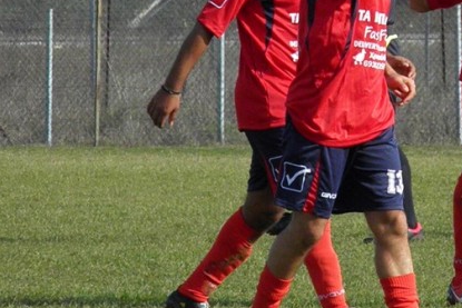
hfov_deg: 3.0
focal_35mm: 686
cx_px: 330
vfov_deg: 2.0
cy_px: 53
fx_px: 8806
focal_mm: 74.5
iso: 500
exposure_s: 1/1250
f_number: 8
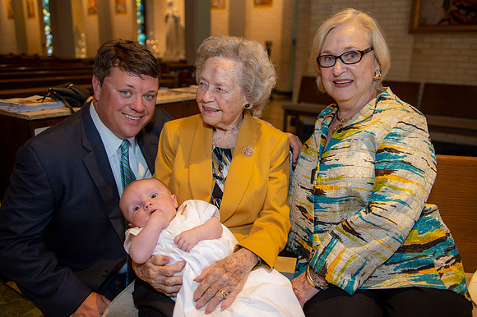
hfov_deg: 60.3
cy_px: 158
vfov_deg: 42.3
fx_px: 411
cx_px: 238
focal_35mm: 31
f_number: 2.8
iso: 800
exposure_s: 1/100
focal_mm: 31
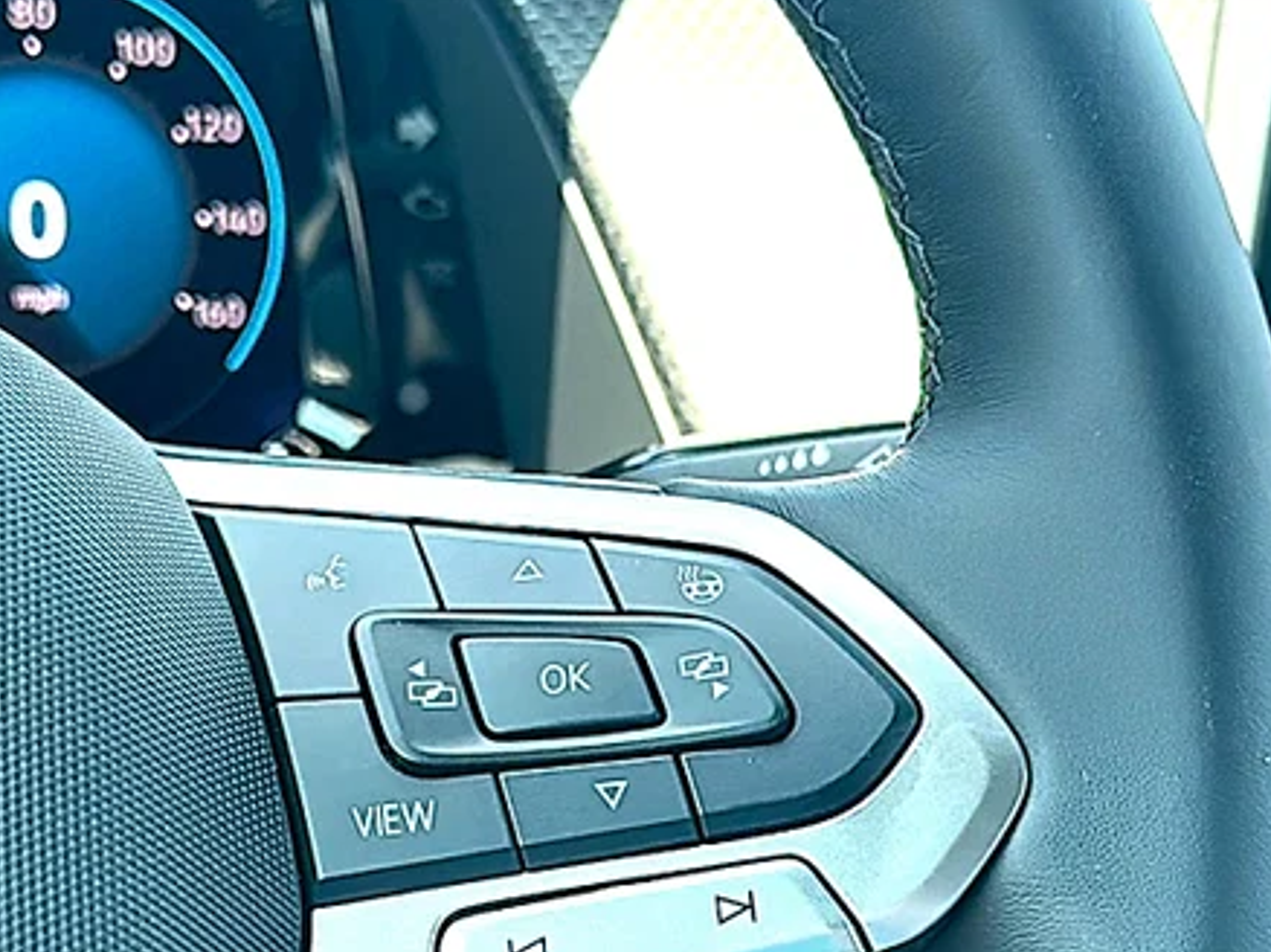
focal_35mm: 72
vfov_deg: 20.2
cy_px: 753
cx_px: 606
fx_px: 2642
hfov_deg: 27.0
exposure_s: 1/196
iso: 100
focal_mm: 6.86
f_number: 1.78
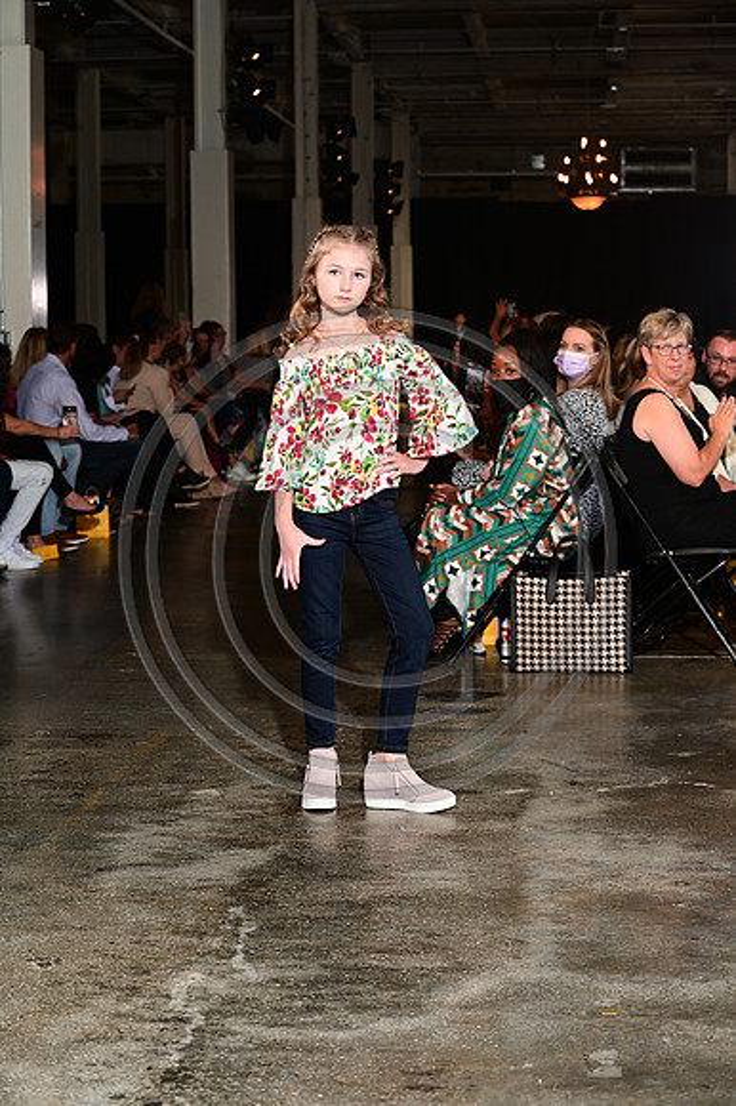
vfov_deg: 28.9
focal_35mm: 70
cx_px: 368
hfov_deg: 19.4
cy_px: 553
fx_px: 2149
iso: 1000
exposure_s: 1/125
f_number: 6.3
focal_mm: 70
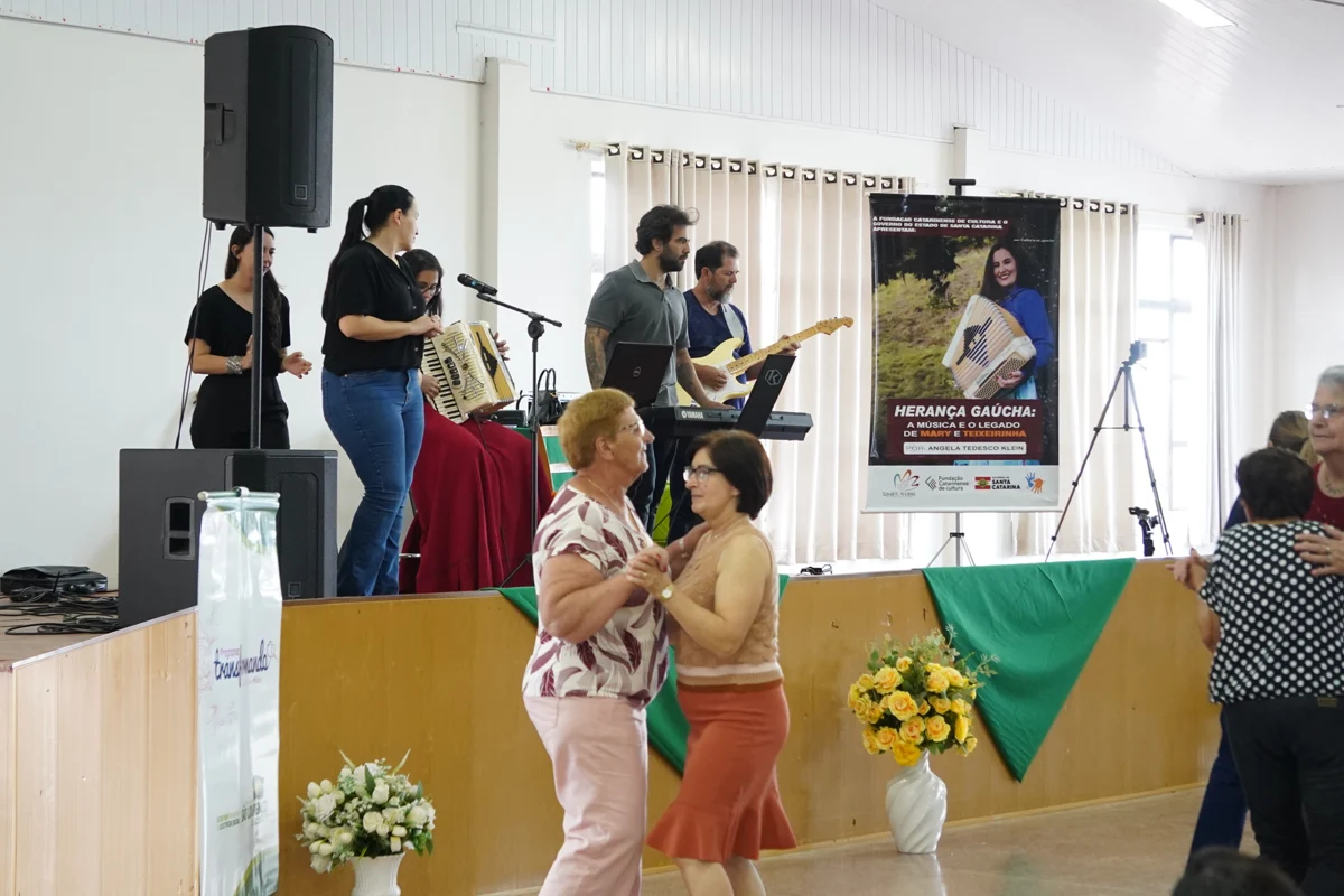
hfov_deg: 24.8
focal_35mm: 82
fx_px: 3061
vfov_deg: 16.7
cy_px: 448
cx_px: 672
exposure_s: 1/160
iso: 4000
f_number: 4.5
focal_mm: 55
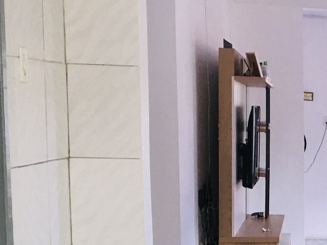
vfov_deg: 13.0
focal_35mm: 112
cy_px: 258
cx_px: 609
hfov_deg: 15.0
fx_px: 1058
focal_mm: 4.15
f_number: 2.2
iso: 40
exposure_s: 1/30
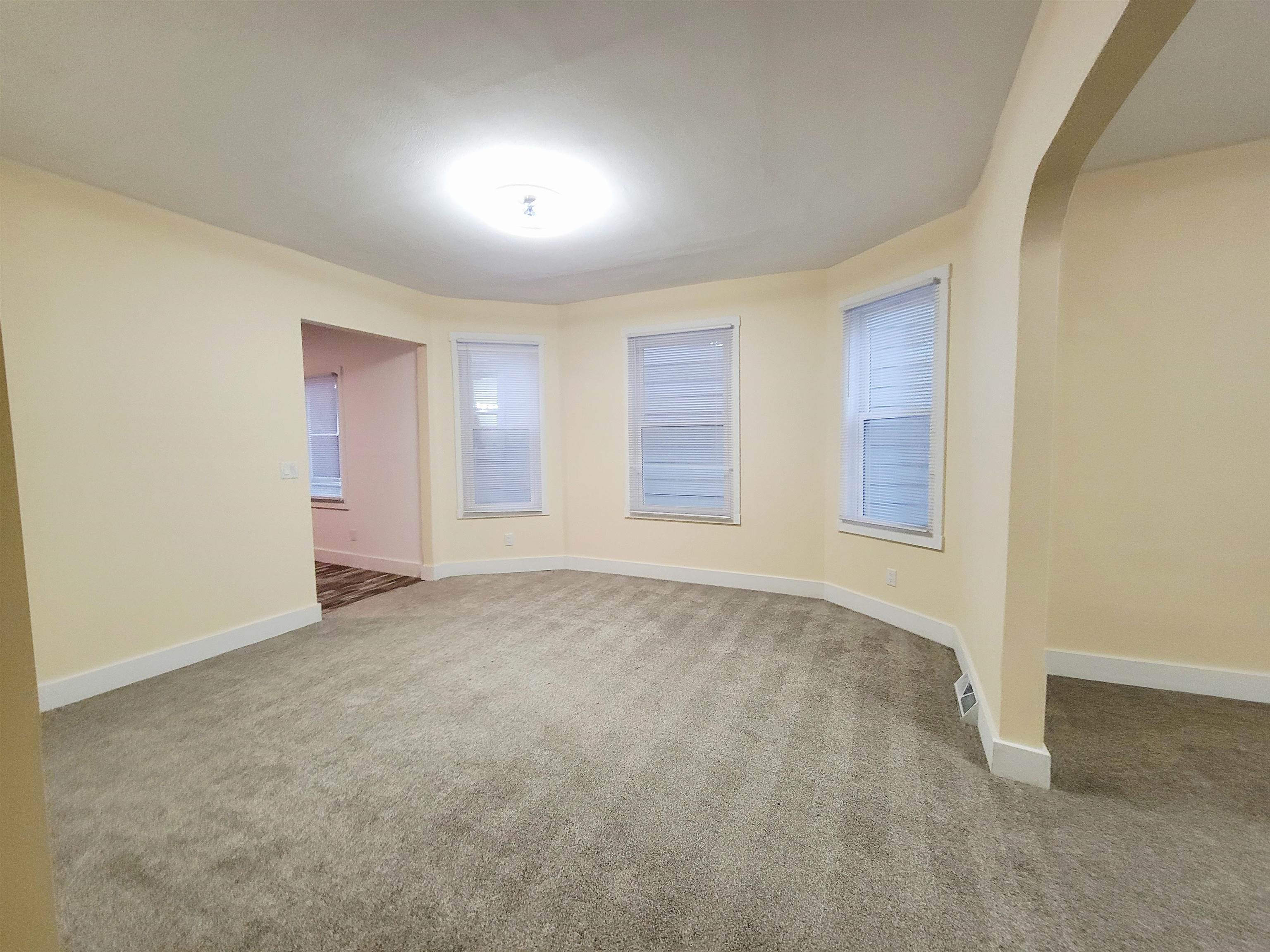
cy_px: 476
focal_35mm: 13
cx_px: 635
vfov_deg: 89.9
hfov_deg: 106.2
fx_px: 477
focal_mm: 2.2
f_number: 2.2
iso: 320
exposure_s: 1/40
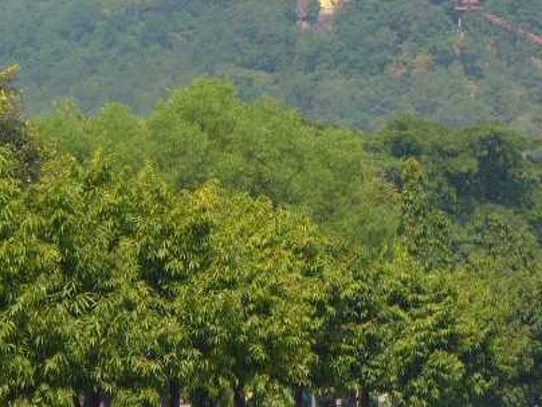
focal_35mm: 291
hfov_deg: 6.8
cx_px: 276
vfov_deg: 5.1
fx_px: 4556
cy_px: 124
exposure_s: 1/200
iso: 80
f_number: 7.8
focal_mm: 24.3
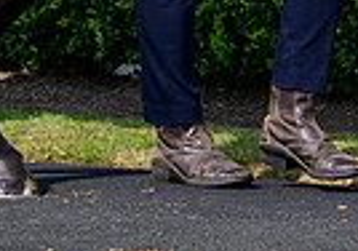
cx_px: 249
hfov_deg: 2.2
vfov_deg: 1.5
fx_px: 9358
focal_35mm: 926
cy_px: -248
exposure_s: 1/2000
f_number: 5.6
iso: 400
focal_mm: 165
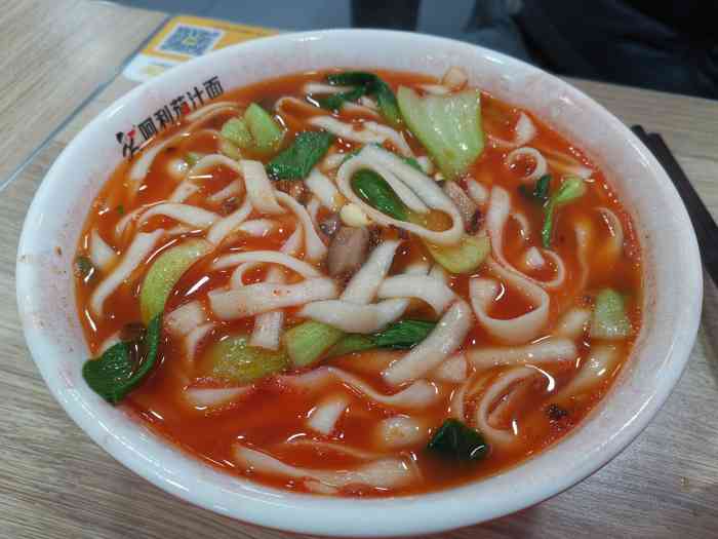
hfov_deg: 65.3
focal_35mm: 27
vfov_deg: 51.4
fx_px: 560
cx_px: 359
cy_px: 270
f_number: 1.8
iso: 64
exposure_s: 1/100
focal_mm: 4.75
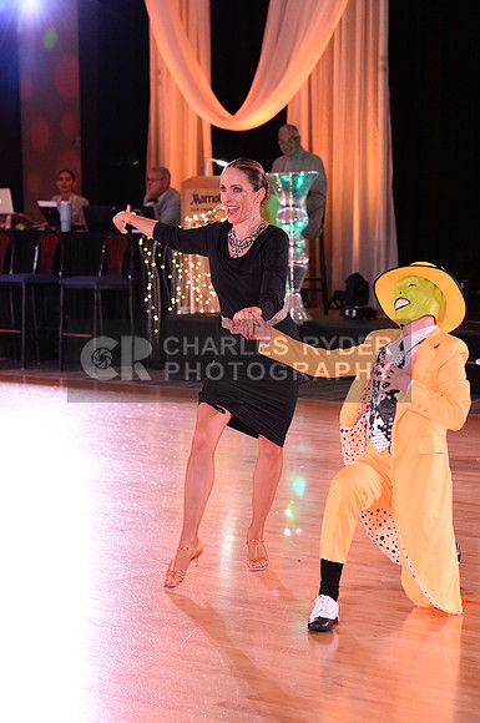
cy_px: 362
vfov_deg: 17.1
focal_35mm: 120
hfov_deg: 11.4
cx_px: 240
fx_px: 2407
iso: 4000
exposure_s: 1/250
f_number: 5.6
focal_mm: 120
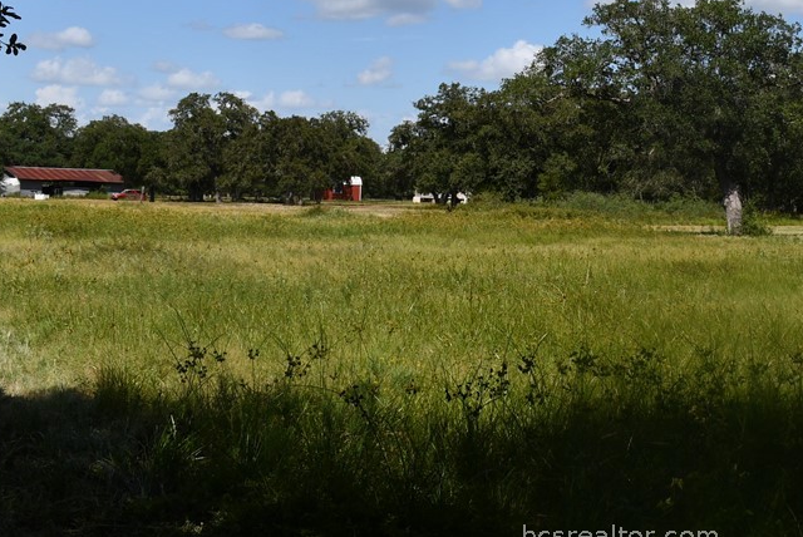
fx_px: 1362
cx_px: 621
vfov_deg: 22.0
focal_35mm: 61
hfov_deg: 32.1
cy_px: 101
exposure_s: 1/400
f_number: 10
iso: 100
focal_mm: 18
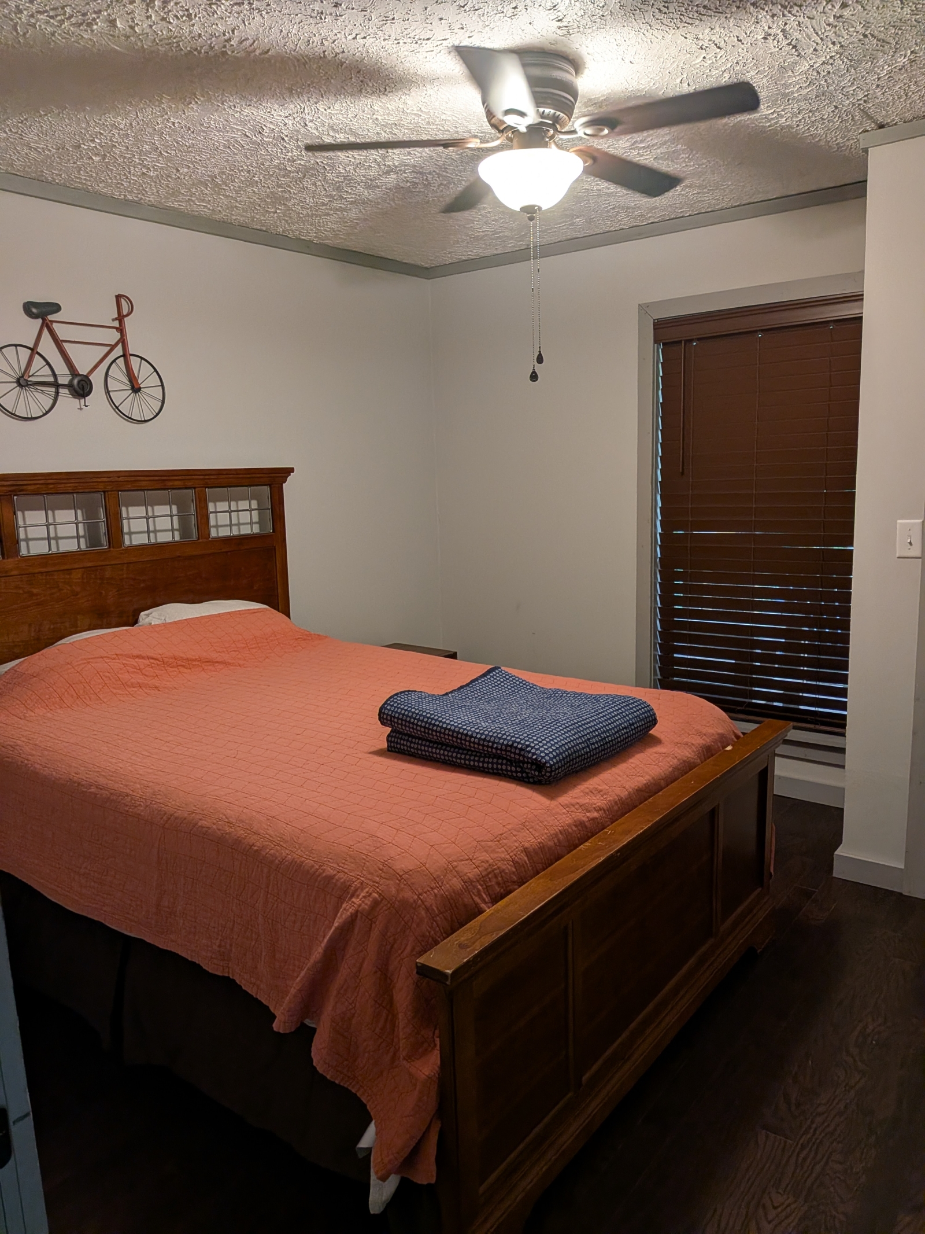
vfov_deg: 71.6
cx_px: 462
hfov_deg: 56.8
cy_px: 617
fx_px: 855
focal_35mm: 24
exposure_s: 1/120
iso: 247
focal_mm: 4.53
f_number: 1.7
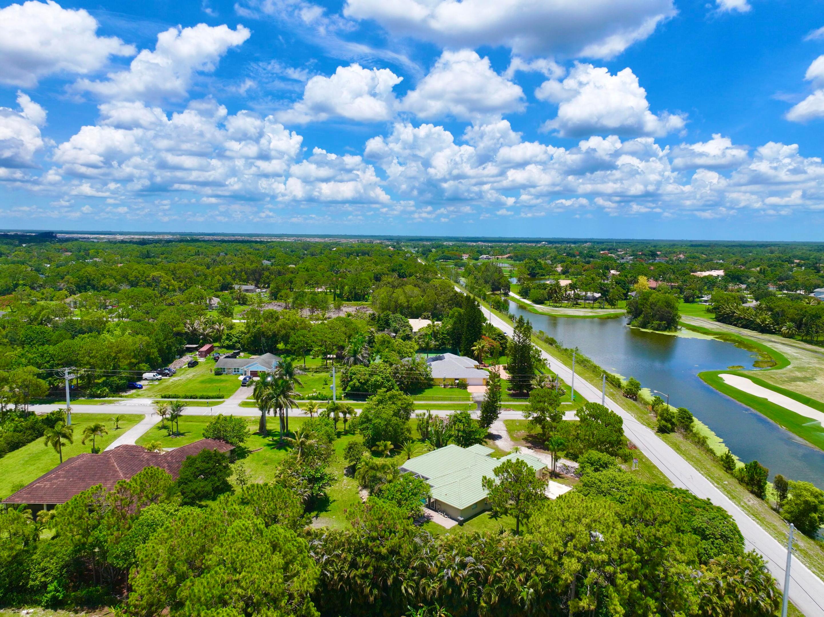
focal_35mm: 24
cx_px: 412
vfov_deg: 56.8
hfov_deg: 71.6
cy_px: 308
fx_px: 571
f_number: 2.8
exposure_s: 1/2000
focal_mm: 12.29
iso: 100
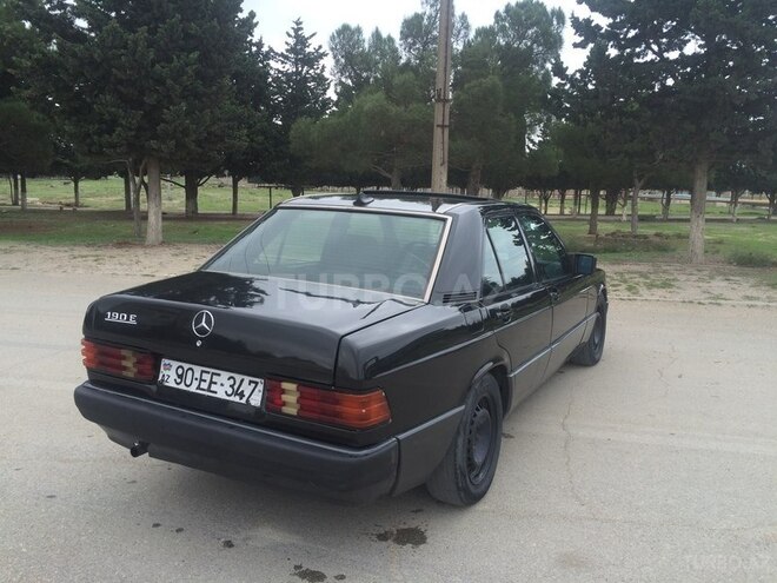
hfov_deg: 61.7
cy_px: 292
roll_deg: +0.3
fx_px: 651
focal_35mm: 29
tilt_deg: -10.7
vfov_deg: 48.2
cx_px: 388
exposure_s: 1/229
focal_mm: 4.15
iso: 32
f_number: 2.2
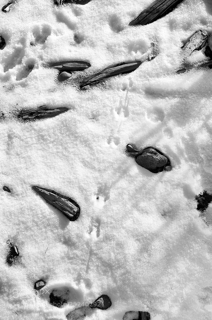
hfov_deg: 23.7
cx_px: 106
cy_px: 160
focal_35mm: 57
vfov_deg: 35.1
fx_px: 506
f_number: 13
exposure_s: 1/80
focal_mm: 38
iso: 100
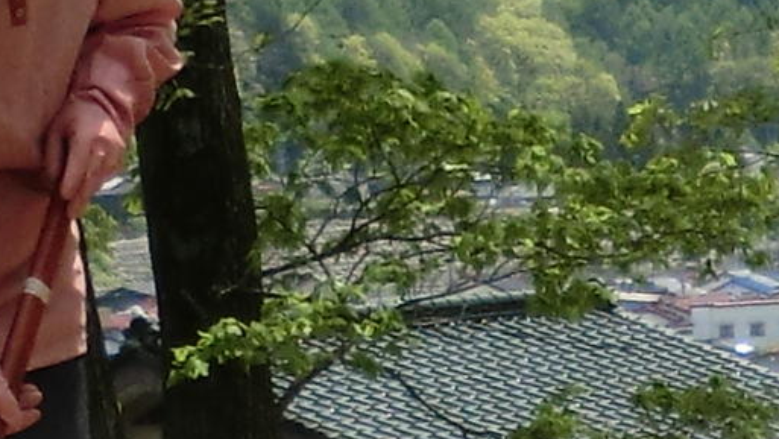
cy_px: 1138
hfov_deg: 10.2
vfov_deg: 5.6
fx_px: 4319
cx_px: 803
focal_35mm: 209
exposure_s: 1/800
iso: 50
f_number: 3.2
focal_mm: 4.9
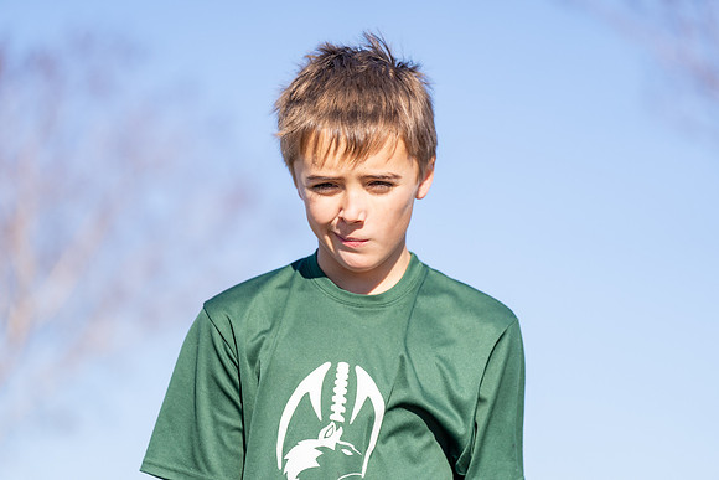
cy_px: 240
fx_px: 3276
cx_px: 360
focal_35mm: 164
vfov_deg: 8.4
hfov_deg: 12.5
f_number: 2.8
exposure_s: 1/1600
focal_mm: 164
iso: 100
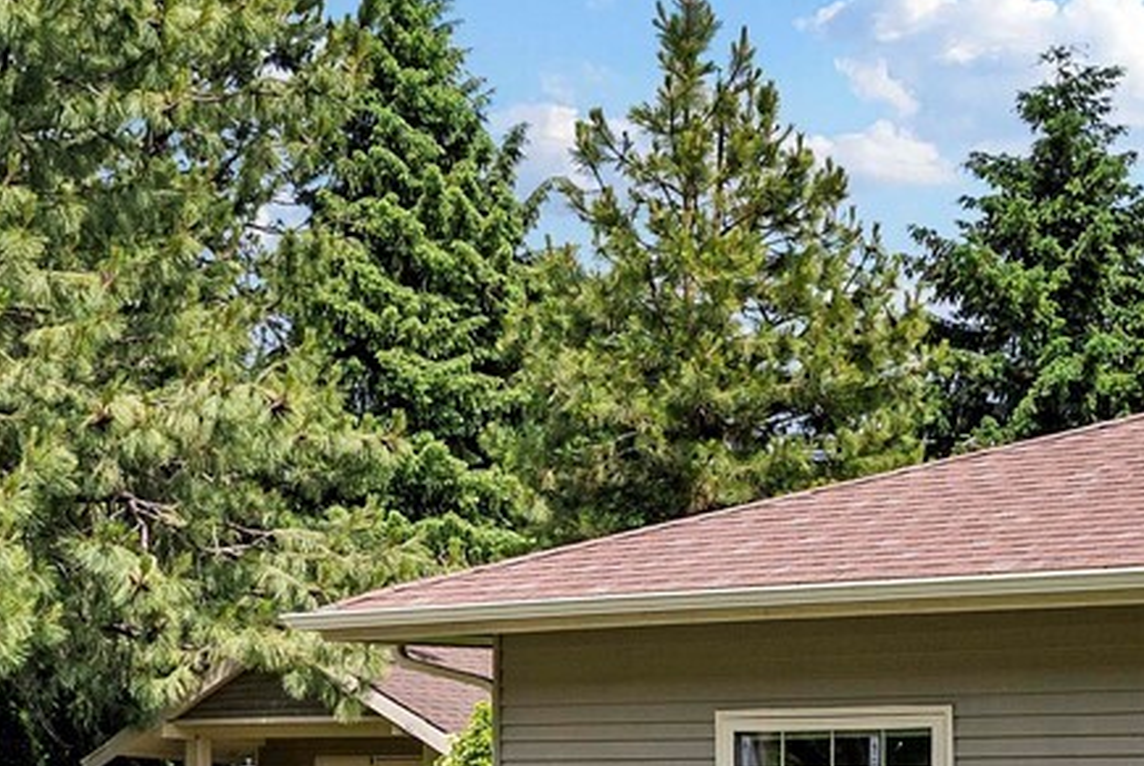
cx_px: -809
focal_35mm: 109
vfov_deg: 12.5
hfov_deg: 16.3
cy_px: 596
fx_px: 3467
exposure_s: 1/640
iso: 100
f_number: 8
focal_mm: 28
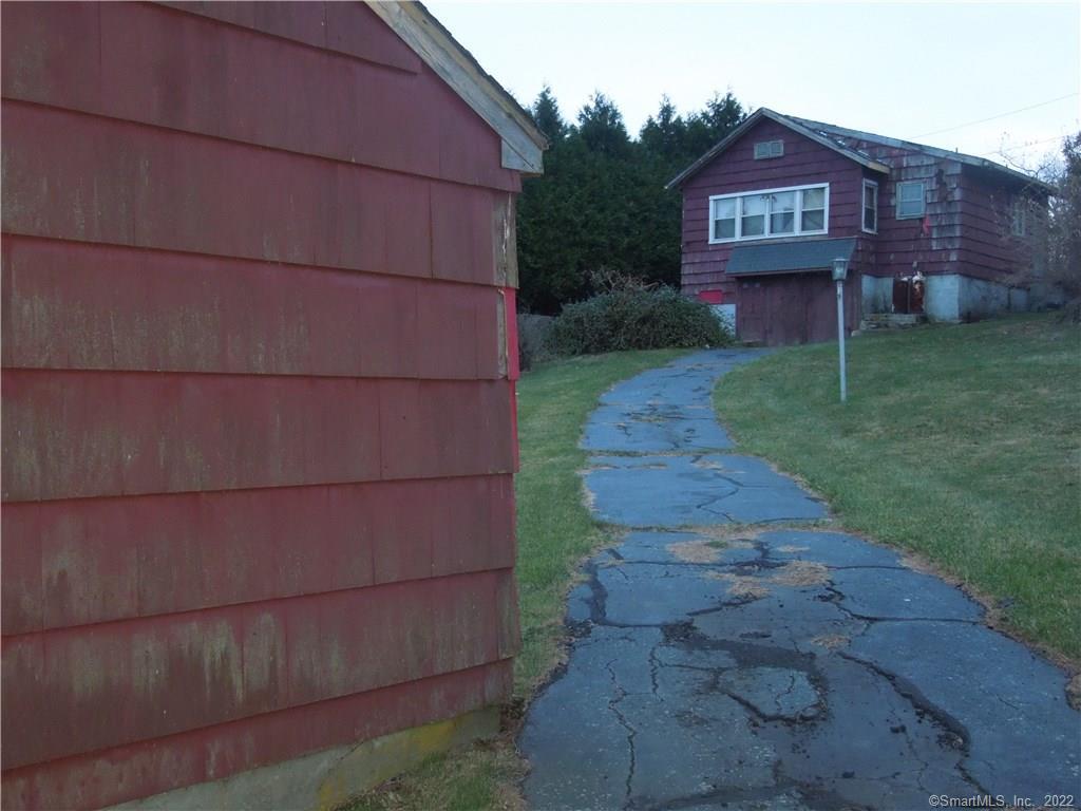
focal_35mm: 39
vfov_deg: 36.8
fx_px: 1218
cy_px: 406
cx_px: 540
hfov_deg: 47.9
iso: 800
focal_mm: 7
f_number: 3.8
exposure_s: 1/30
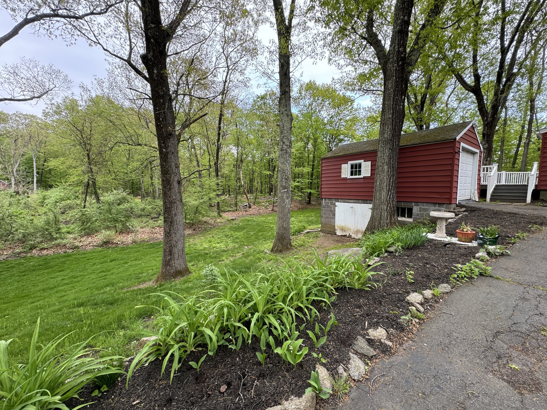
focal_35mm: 14
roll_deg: -0.7
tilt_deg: -5.7
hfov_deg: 102.1
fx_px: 221
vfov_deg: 85.7
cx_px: 274
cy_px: 205
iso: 50
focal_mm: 2.22
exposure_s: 1/99
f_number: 2.2
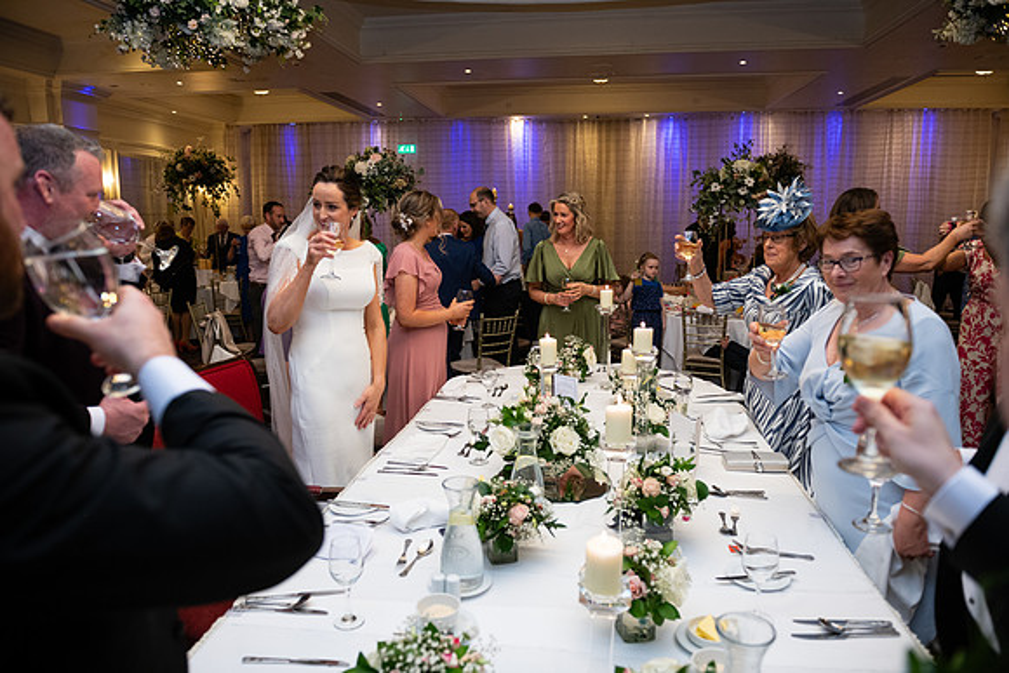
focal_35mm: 24
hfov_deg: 73.7
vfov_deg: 53.2
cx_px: 504
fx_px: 673
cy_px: 336
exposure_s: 1/160
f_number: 3.5
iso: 800
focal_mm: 24
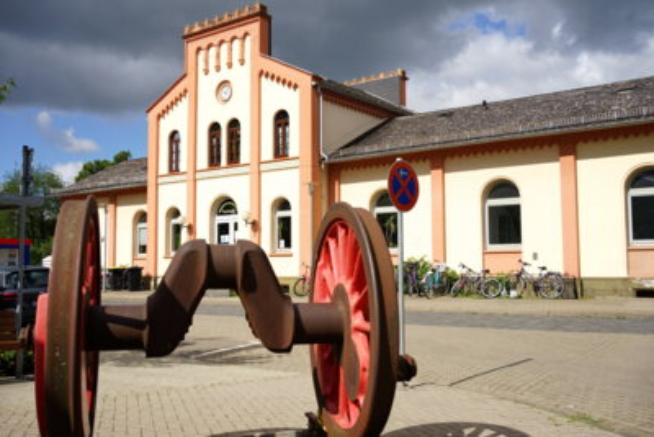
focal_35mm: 35
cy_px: 218
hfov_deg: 54.4
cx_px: 327
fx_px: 636
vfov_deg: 37.9
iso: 100
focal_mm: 35
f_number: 8
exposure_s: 1/500
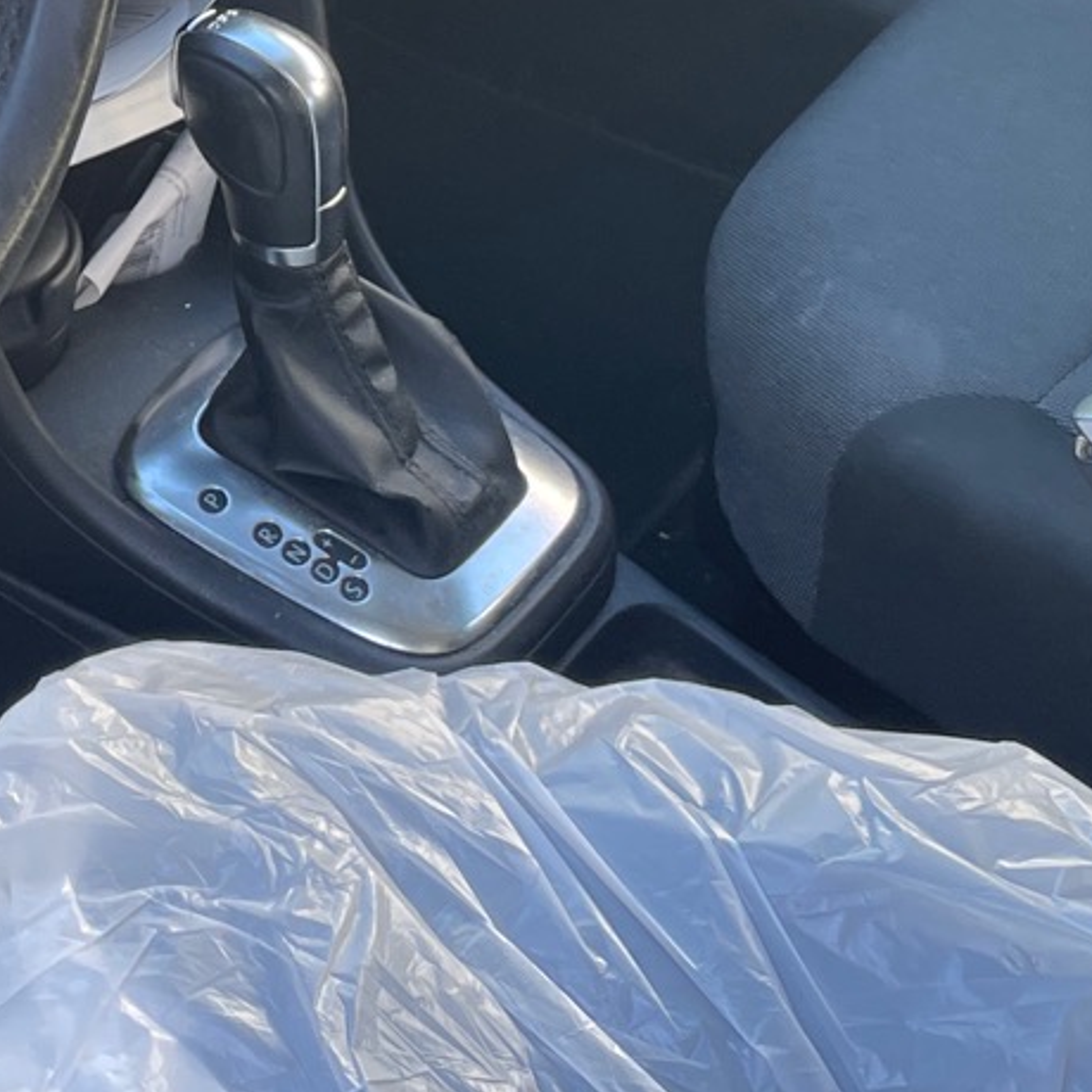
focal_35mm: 90
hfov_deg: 18.6
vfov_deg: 18.6
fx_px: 3212
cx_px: -78
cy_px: -74
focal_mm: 4.2
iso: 64
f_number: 1.6
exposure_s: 1/121
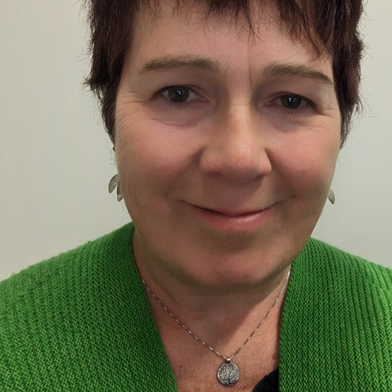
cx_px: 250
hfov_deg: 42.5
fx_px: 500
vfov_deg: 42.7
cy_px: 165
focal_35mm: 39
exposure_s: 1/20
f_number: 2
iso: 63
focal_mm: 2.51
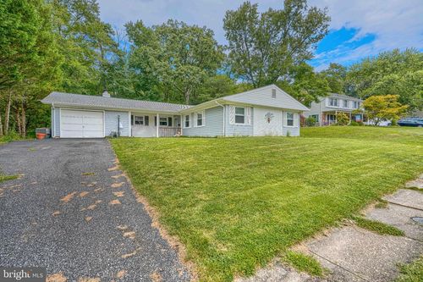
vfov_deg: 73.7
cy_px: 141
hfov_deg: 96.8
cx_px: 212
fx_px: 188
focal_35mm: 16
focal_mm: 16
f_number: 6.3
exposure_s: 1/20
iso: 200
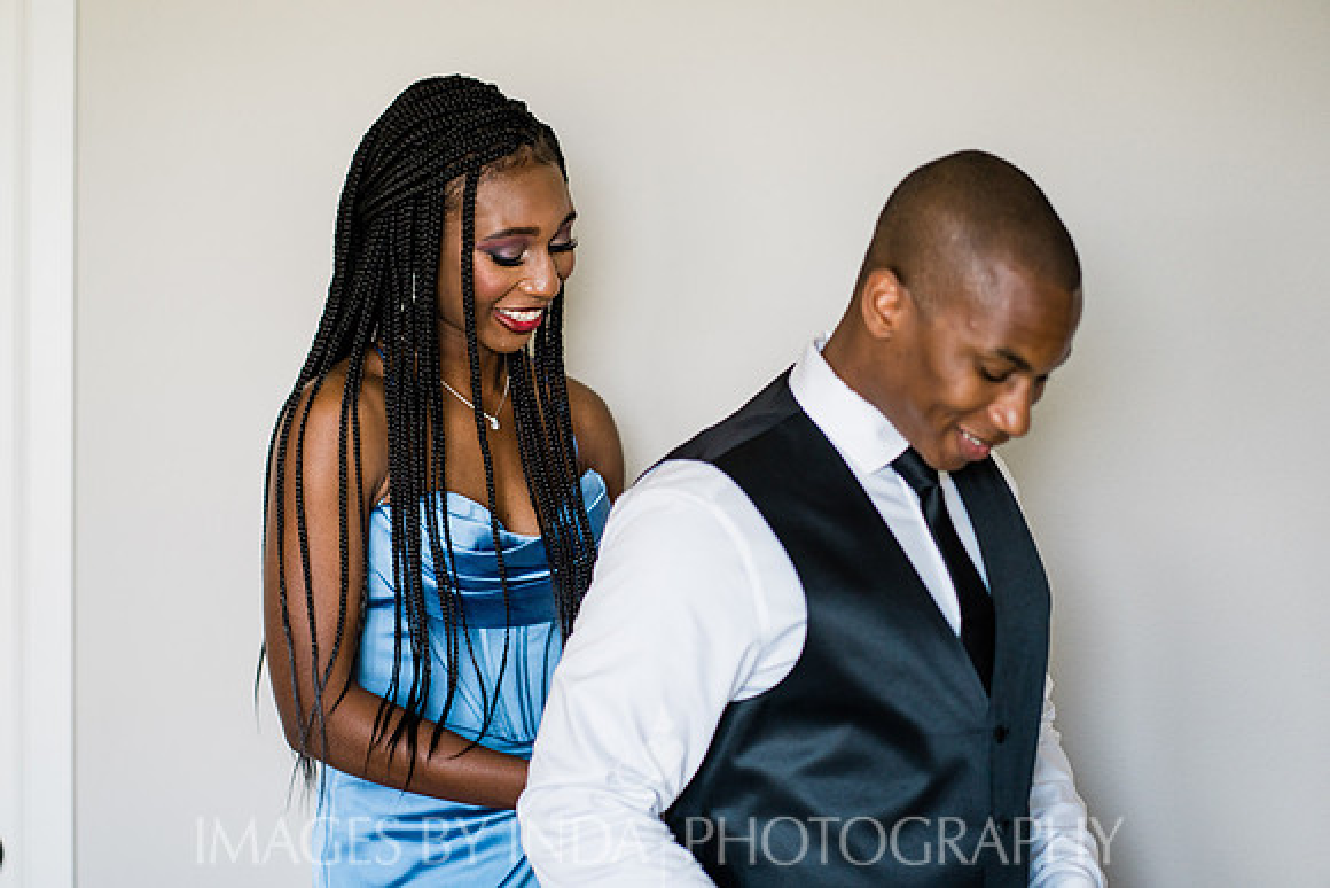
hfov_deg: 23.9
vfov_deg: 16.1
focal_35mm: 85
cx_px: 665
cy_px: 444
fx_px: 3141
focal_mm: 85
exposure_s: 1/160
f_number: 2.2
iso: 400
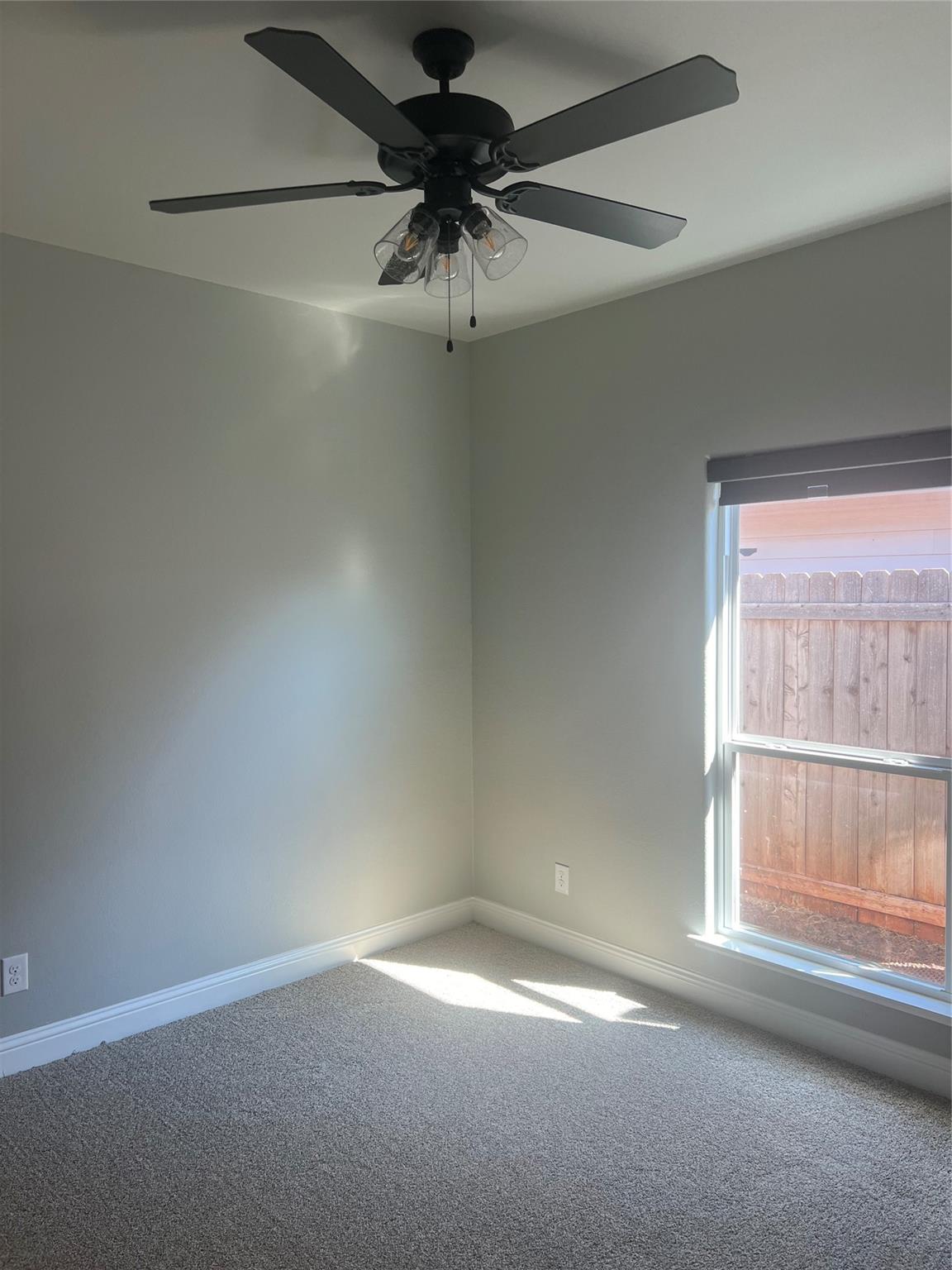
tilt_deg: -3.5
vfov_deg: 67.3
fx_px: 953
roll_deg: +0.9
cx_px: 476
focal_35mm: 26
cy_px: 635
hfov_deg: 53.1
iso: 50
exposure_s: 1/120
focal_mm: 5.7
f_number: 1.5
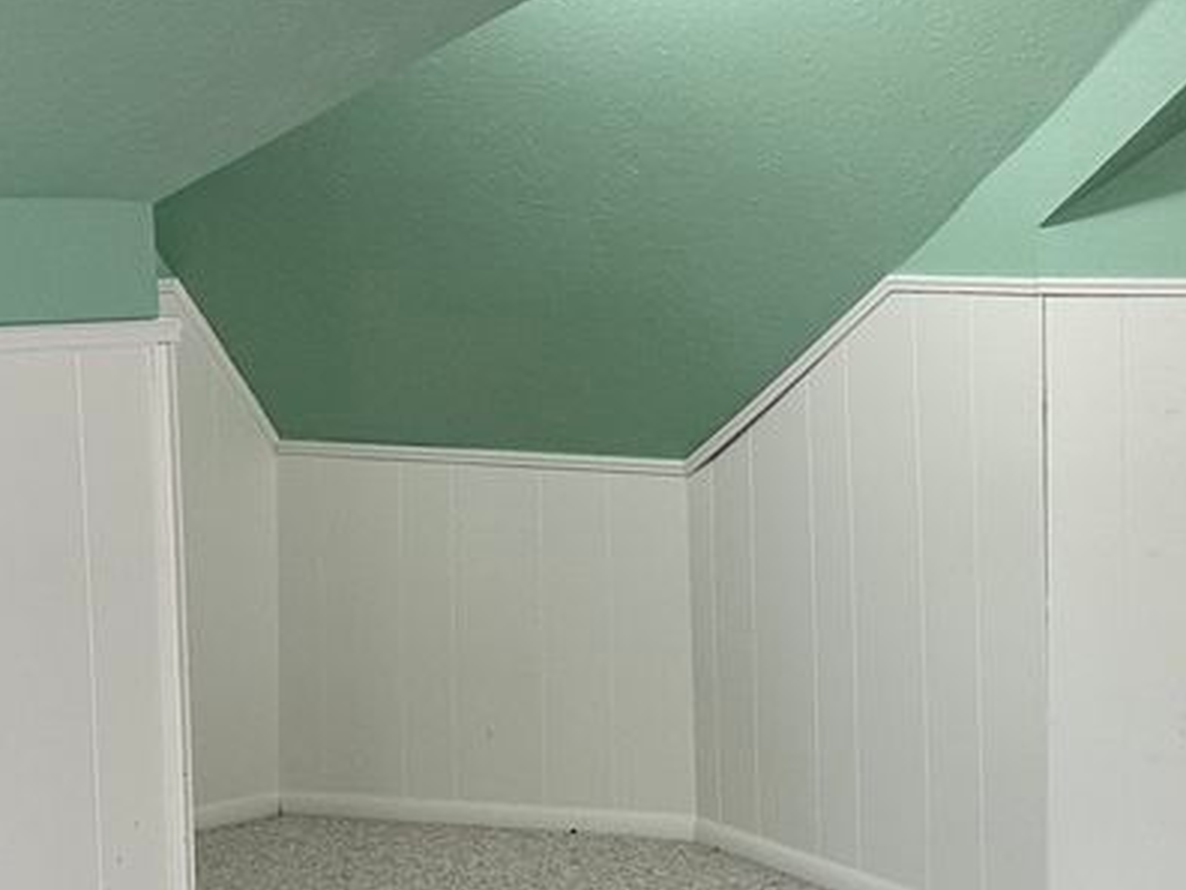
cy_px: 517
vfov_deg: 16.2
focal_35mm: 91
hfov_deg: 21.2
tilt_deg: -5.5
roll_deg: -0.7
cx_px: 967
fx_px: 3118
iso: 200
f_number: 1.78
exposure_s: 1/60
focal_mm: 6.86
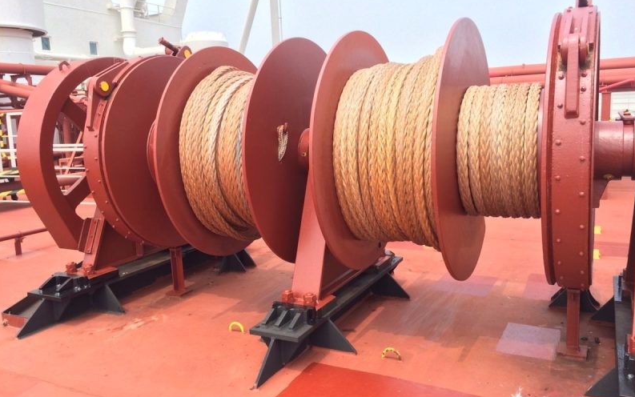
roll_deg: +1.2
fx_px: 537
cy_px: 192
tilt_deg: -7.2
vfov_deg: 40.6
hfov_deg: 61.2
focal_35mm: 31
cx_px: 317
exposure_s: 1/1244
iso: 32
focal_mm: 4.15
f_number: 2.2
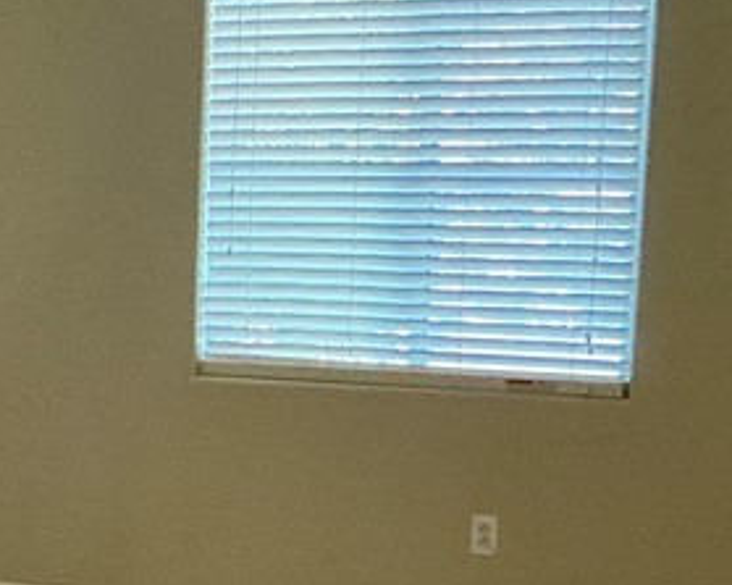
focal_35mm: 104
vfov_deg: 14.7
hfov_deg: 17.1
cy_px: 443
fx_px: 2252
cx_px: -273
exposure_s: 1/60
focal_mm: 3
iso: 200
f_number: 1.8
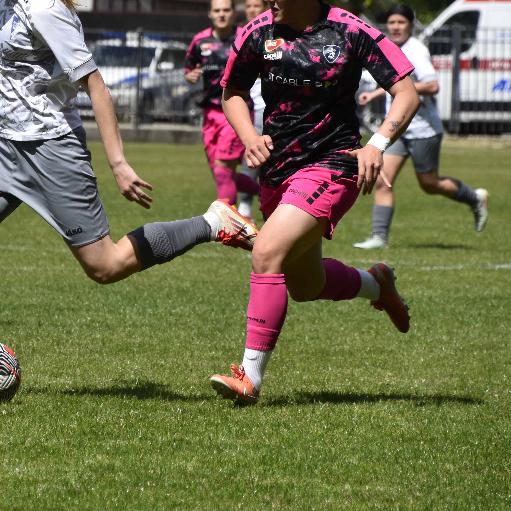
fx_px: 7632
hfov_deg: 3.8
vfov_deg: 3.8
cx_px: 45
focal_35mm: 457
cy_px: 160
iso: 400
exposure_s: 1/2000
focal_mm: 170
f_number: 8
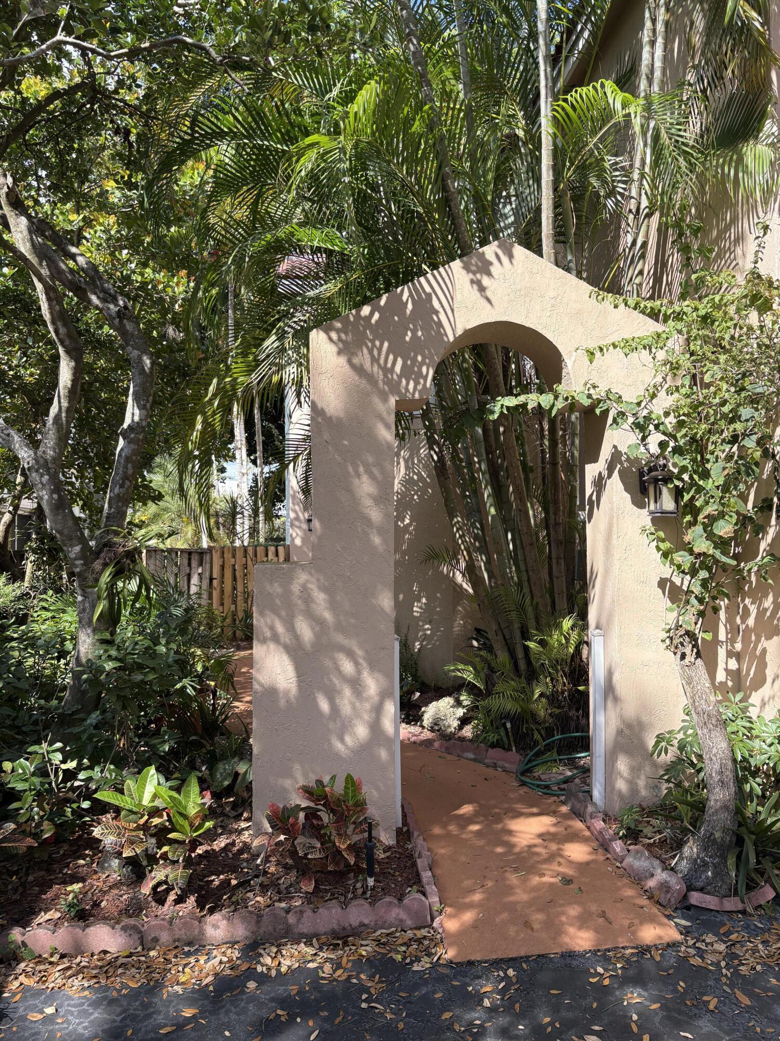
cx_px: 390
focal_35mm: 26
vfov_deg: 67.3
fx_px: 781
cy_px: 520
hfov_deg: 53.1
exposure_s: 1/1117
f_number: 1.6
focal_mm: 5.96
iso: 64
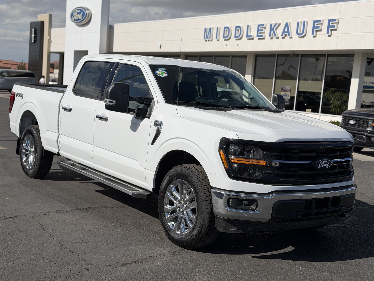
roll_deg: -3.7
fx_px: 519
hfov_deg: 39.7
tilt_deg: -6.7
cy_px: 140
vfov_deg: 30.3
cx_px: 187
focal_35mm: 48
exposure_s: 1/13333
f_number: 1.78
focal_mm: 6.76
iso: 80
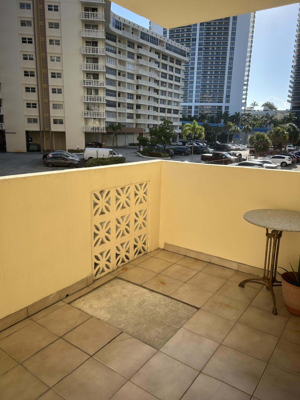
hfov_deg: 53.1
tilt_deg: -14.4
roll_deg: -1.7
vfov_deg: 67.3
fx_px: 300
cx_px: 150
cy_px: 200
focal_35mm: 26
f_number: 1.5
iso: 50
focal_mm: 5.7
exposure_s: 1/1597
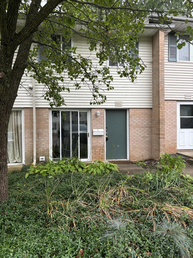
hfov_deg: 53.1
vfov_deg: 67.3
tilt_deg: -0.3
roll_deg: -0.1
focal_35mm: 26
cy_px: 129
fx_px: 193
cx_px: 96
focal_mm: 5.96
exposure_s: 1/242
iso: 40
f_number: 1.6
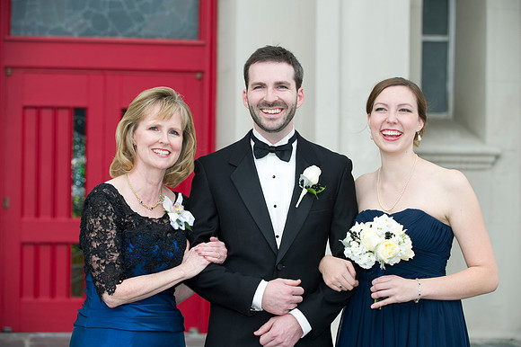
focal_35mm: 95
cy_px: 174
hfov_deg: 21.5
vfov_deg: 14.4
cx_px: 260
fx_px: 1374
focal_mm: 95
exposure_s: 1/125
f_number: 4
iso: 200
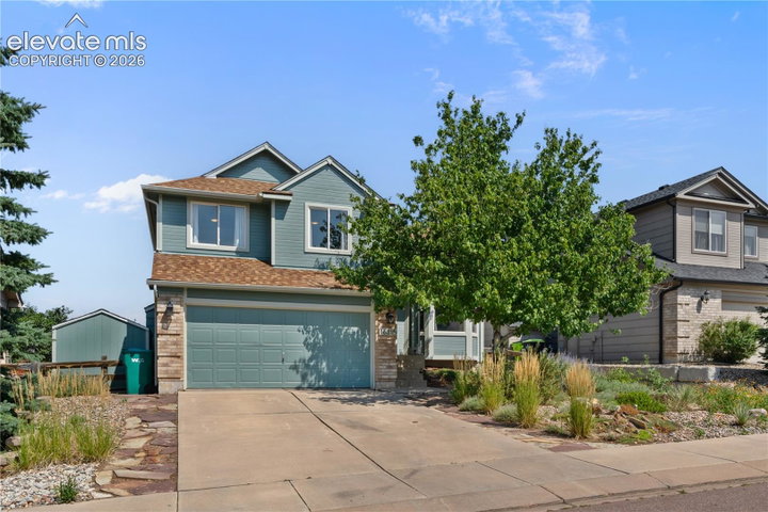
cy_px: 256
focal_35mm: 27
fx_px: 576
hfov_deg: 67.4
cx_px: 384
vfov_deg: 47.9
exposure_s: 1/400
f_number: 8
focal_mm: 18
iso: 200
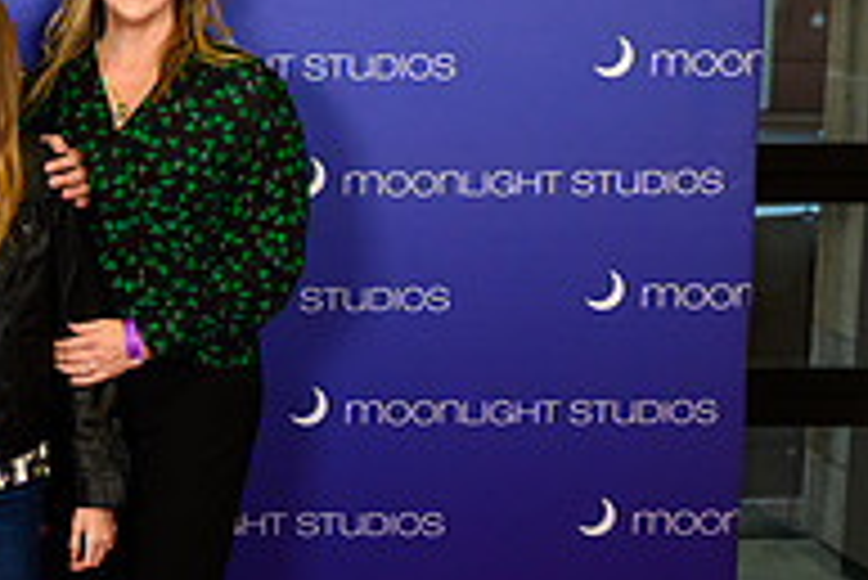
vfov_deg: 18.9
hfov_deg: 26.2
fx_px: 1737
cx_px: -45
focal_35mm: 72
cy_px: 207
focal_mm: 24
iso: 1600
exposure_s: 1/250
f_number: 5.6
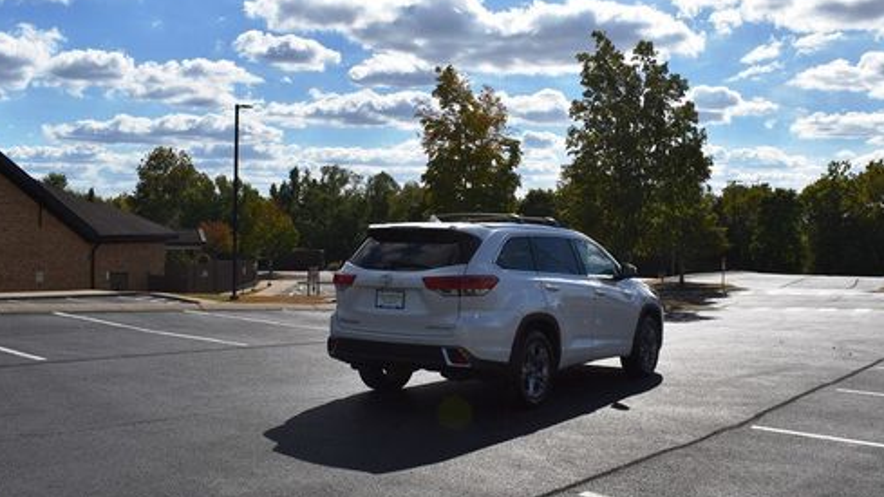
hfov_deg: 53.9
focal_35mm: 37
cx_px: 497
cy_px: 241
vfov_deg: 32.0
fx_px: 867
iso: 100
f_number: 10
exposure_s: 1/400
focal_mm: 18
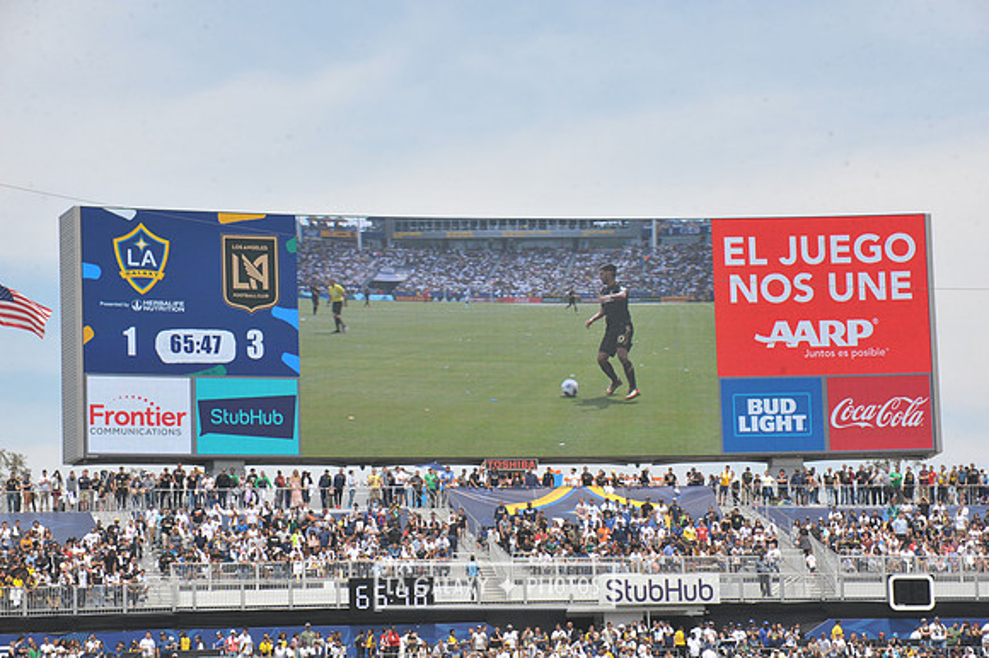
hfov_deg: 15.8
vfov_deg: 10.5
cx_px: 494
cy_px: 329
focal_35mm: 130
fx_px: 3569
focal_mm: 130
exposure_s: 1/500
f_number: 11
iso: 320
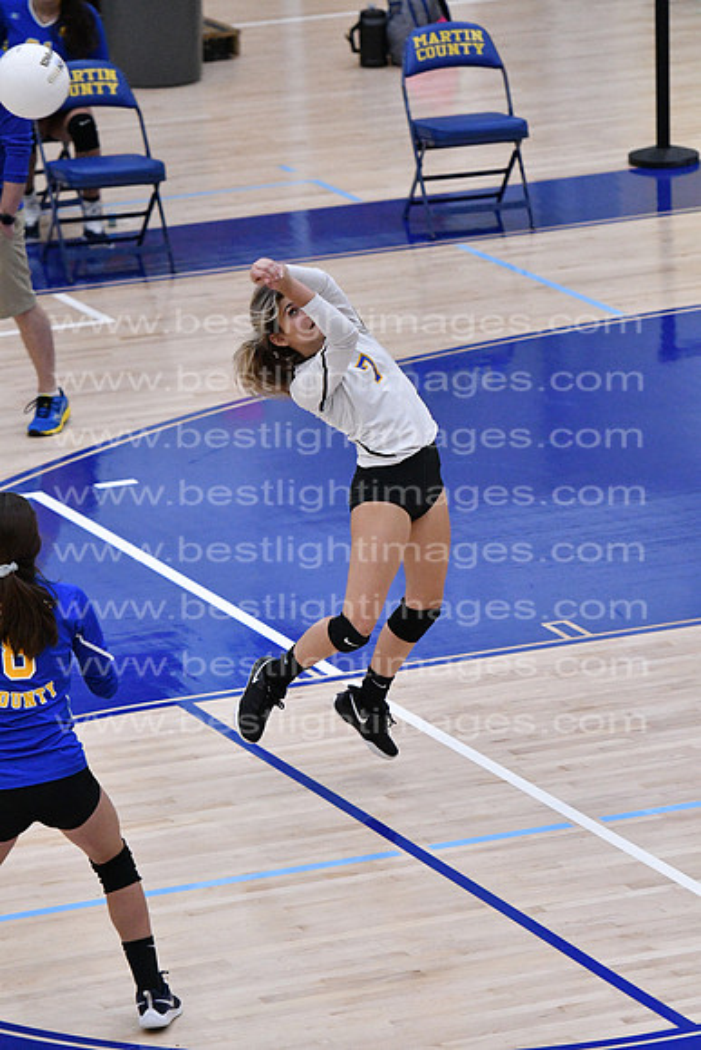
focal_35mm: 218
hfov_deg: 6.3
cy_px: 525
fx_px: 6349
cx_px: 350
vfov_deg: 9.5
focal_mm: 145
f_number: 3.2
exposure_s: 1/1250
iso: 6400
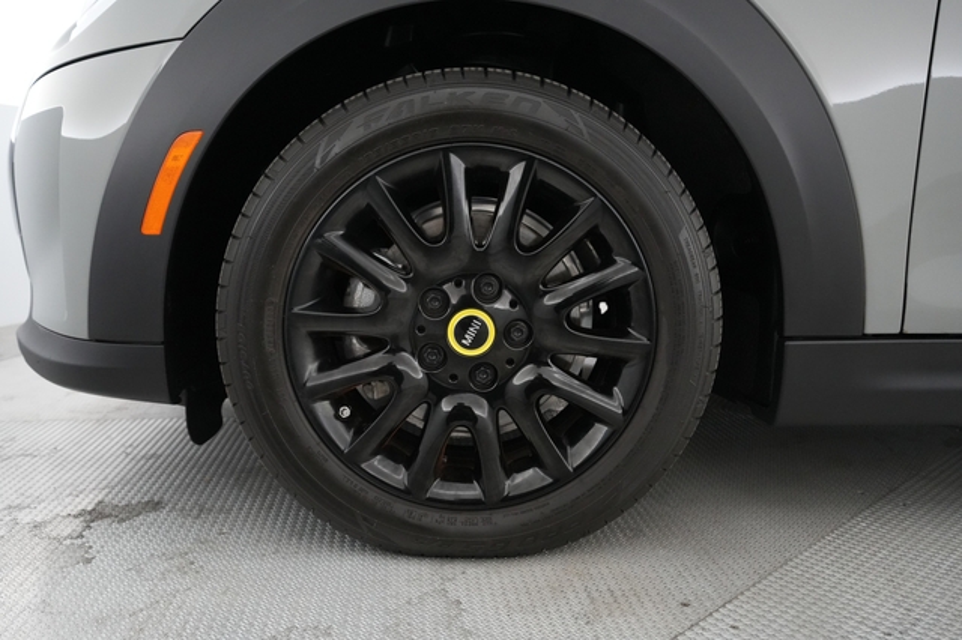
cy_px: 320
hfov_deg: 65.5
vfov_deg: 46.4
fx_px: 748
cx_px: 481
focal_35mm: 28
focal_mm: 28
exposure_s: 1/125
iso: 8000
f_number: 4.5
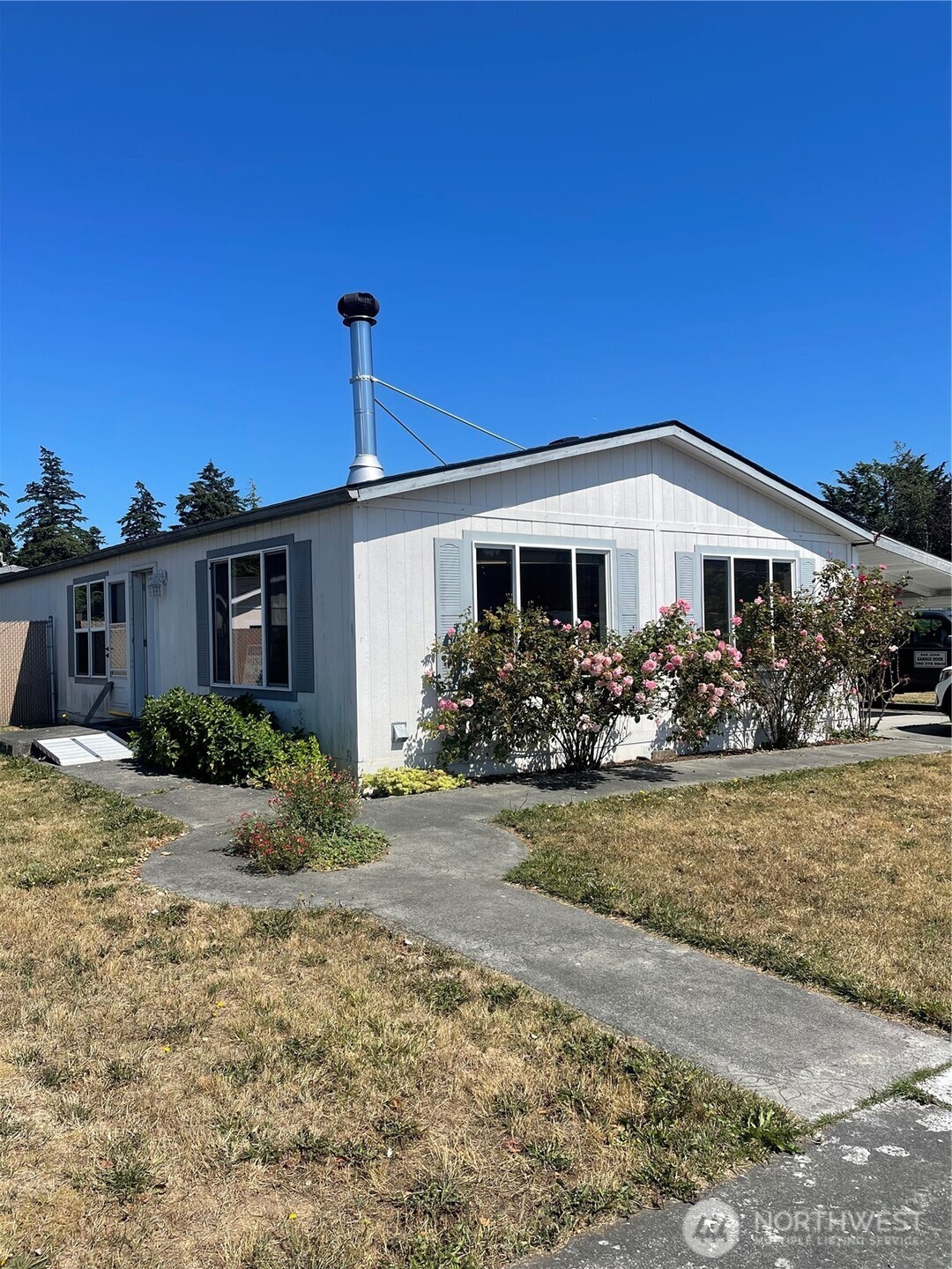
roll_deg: +0.7
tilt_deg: -0.9
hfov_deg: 54.9
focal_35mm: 25
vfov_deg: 69.4
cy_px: 634
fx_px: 917
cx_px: 476
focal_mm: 5.1
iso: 32
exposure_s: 1/4717
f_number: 1.6
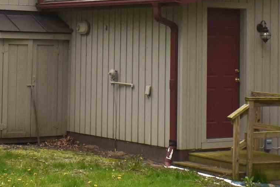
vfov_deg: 12.2
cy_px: -27
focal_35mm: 110
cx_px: 94
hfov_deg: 18.5
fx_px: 856
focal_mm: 18
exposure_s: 1/200
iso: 100
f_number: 7.1
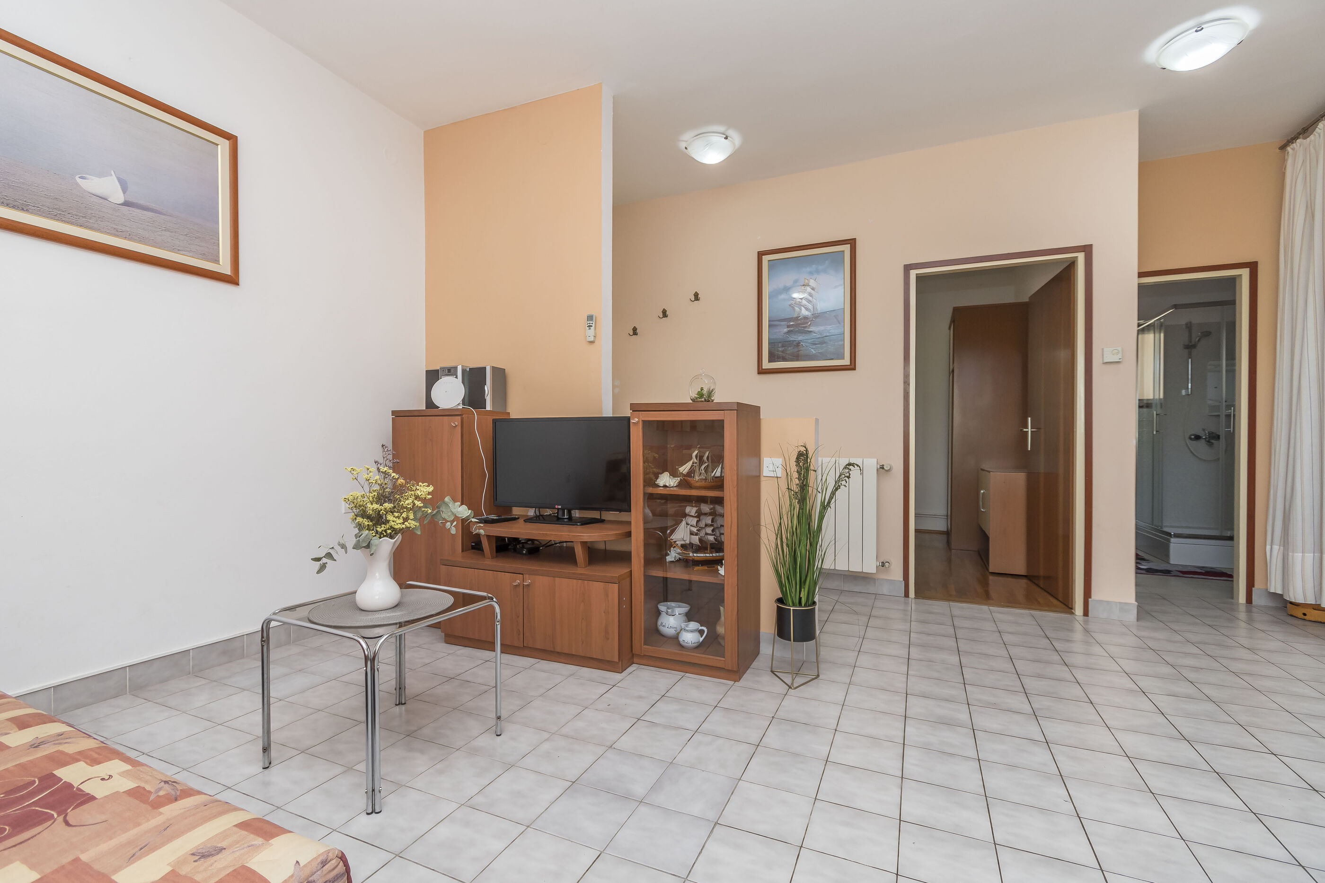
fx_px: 552
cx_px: 662
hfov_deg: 100.4
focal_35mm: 15
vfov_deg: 77.3
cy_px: 442
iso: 160
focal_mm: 10
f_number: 4.5
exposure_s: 1/60
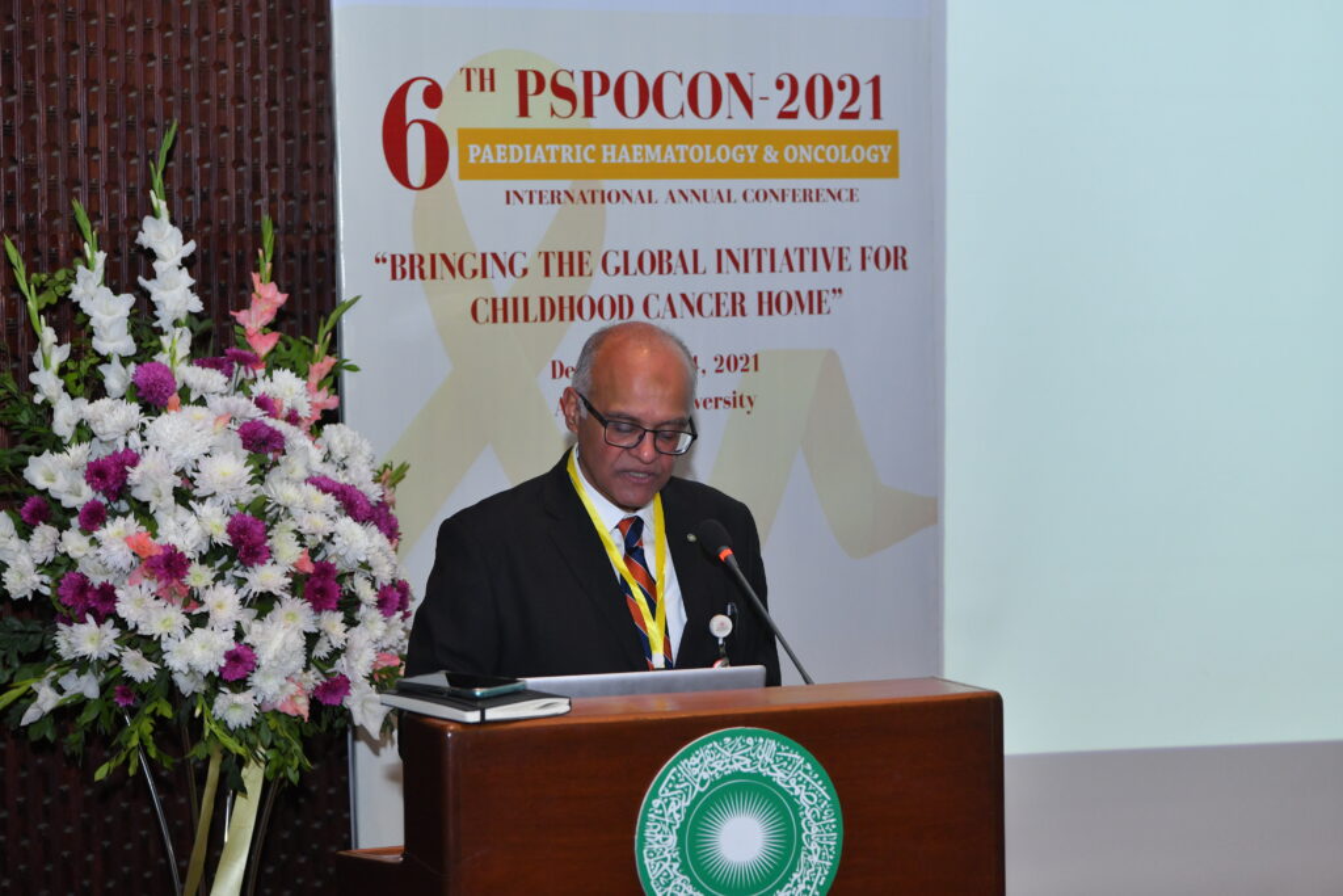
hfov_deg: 28.8
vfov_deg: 19.5
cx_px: 672
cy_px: 448
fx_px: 2612
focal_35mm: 70
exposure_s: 1/100
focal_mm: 70
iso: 1250
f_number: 6.3
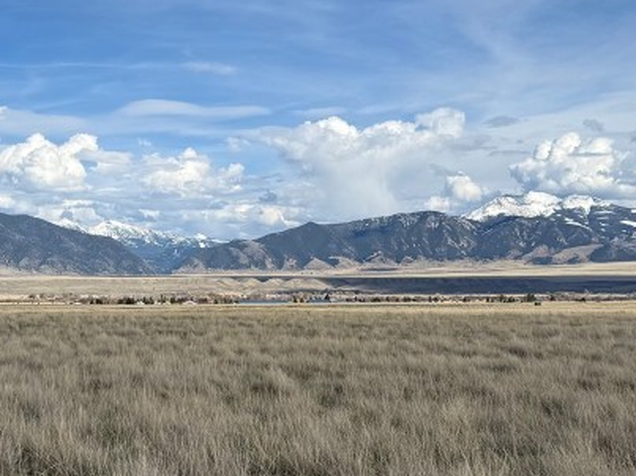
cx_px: 164
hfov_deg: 31.2
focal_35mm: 61
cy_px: 238
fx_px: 1120
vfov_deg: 24.0
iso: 80
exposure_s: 1/7353
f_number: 1.78
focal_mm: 6.76
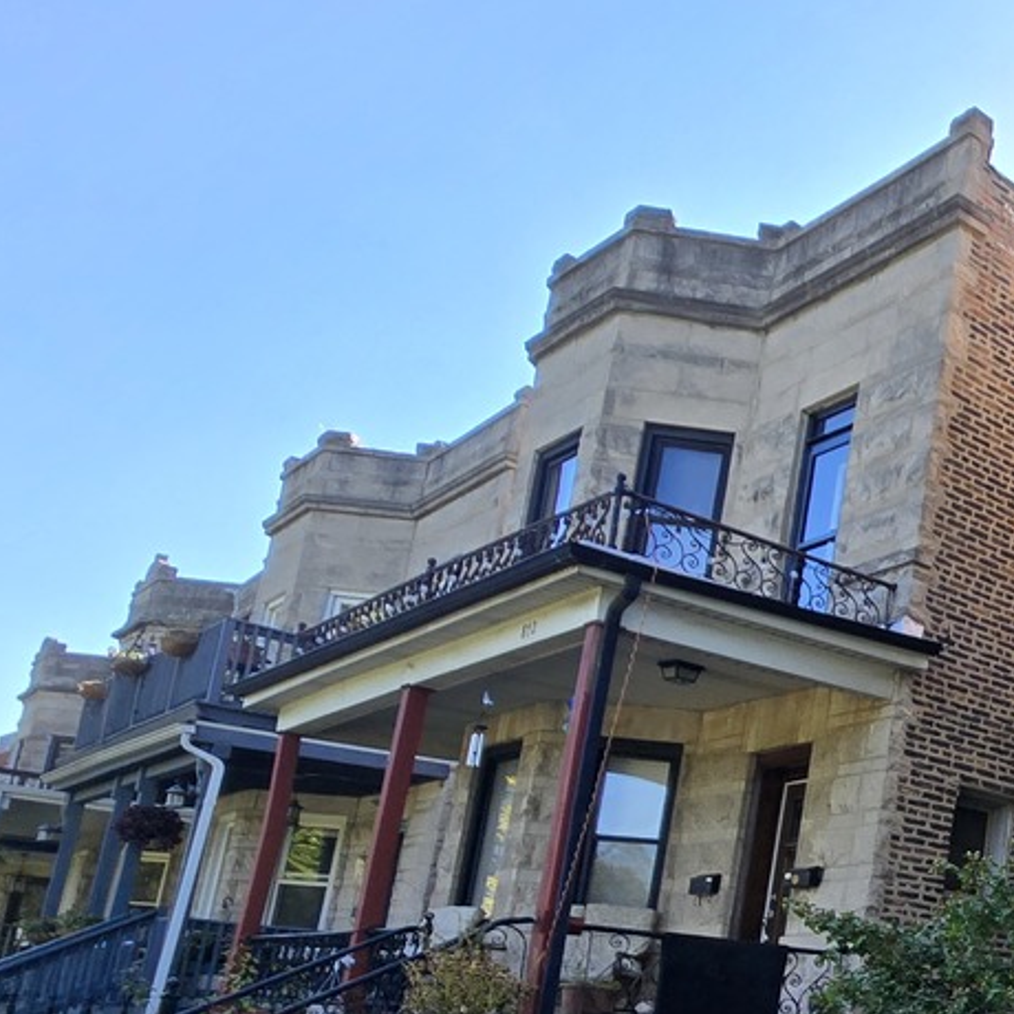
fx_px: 1193
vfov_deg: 43.6
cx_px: 1398
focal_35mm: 36
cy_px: 831
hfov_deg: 31.7
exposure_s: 1/621
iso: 50
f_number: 2.2
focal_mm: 2.2
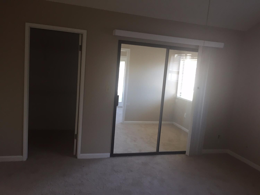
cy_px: 98
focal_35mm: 29
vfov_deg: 48.2
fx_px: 218
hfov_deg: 61.7
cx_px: 130
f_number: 2.2
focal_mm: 4.15
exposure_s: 1/30
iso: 80
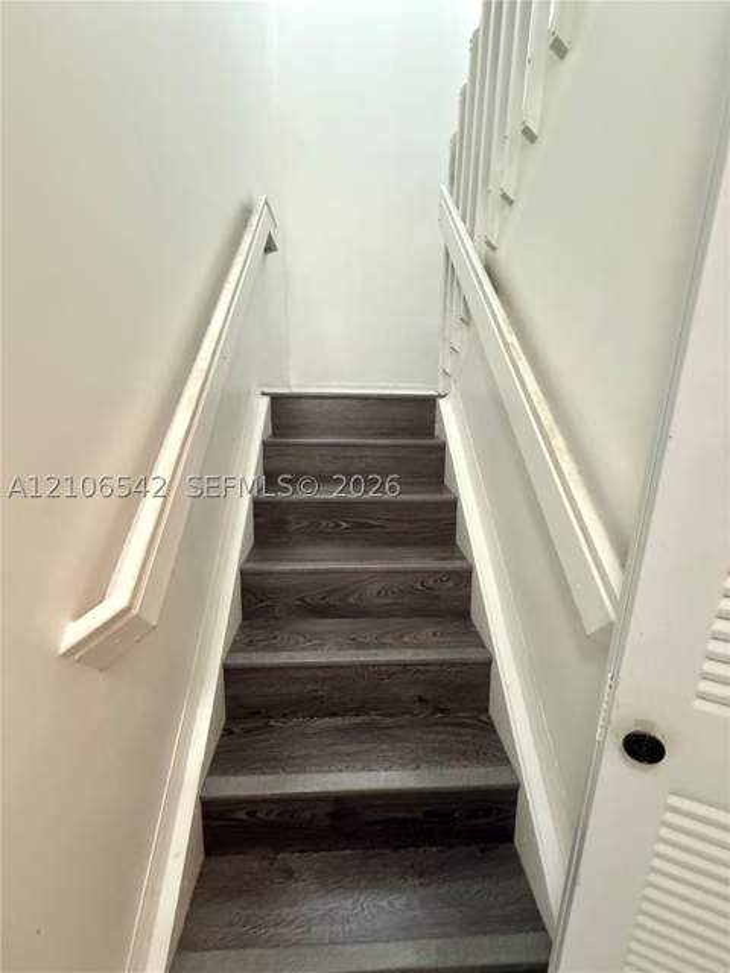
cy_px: 486
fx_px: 394
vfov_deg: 102.1
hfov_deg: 85.7
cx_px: 365
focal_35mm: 14
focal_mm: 2.22
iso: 500
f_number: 2.2
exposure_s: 1/60
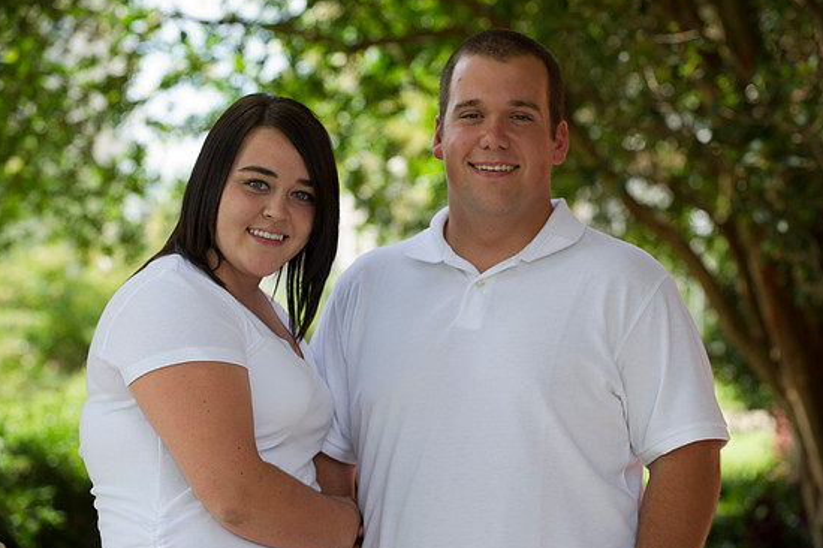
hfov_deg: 17.7
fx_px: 2650
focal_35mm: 116
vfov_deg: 11.8
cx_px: 428
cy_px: 273
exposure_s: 1/125
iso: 200
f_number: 4.5
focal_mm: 110
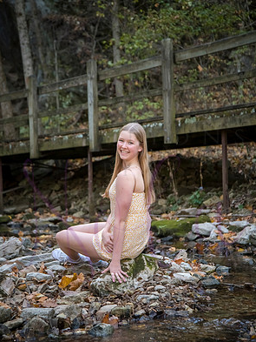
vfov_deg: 22.2
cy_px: 168
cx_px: 129
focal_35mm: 88
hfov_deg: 16.8
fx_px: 867
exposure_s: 1/320
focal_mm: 80
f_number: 4.5
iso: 800
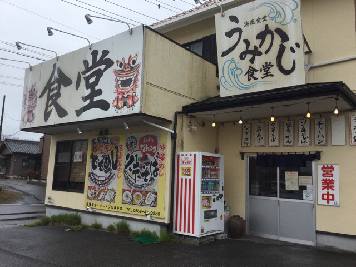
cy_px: 134
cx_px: 178
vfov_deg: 45.4
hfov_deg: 58.4
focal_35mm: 31
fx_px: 319
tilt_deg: +7.1
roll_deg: -3.5
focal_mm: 3.3
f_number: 2.4
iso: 25
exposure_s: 1/668
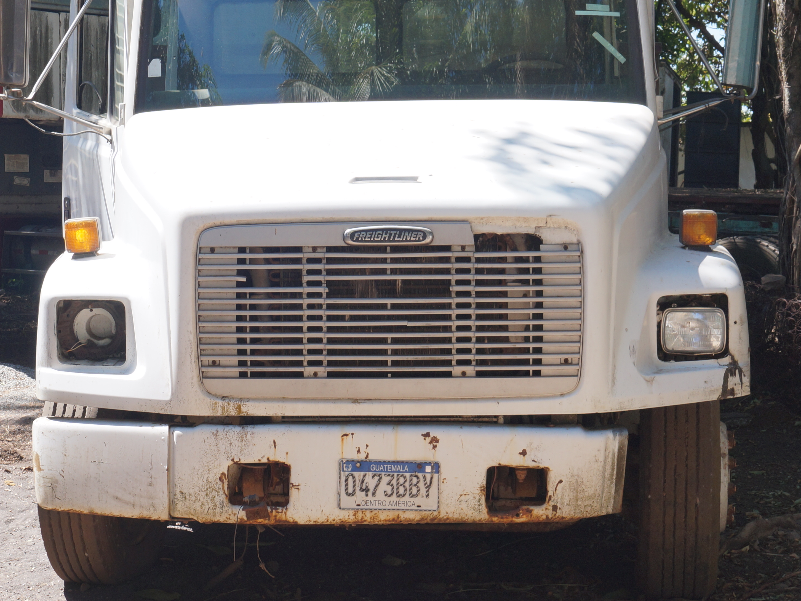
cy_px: 276
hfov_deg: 29.8
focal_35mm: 65
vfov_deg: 22.6
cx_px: 325
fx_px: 1504
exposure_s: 1/100
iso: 100
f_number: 8
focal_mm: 24
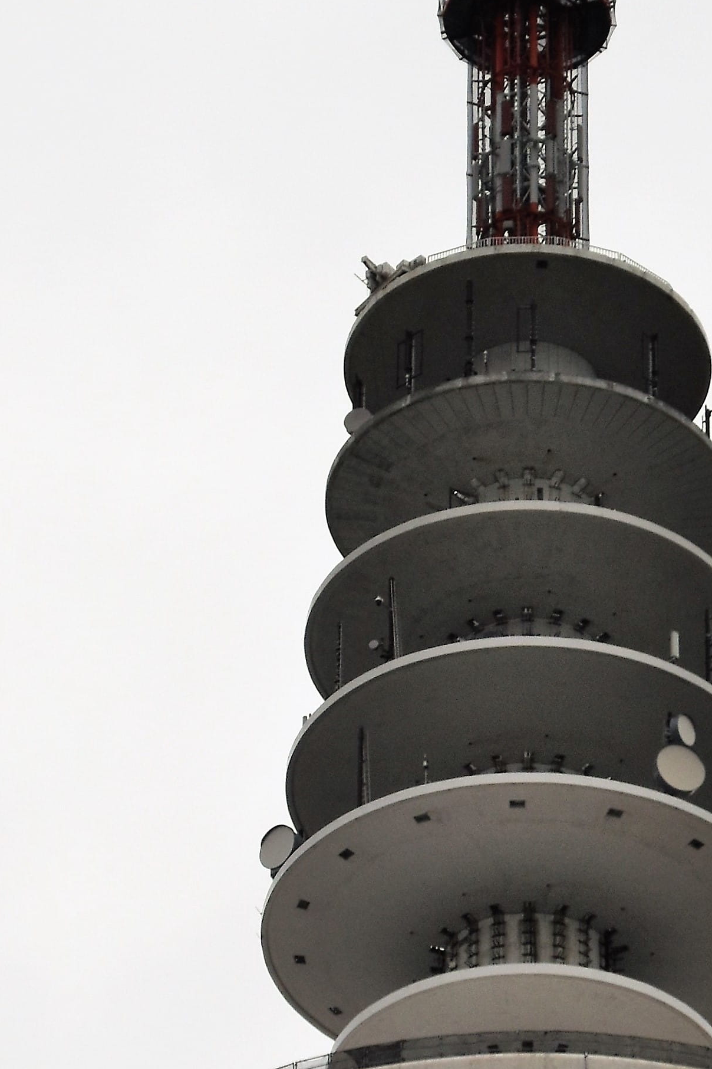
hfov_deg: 5.7
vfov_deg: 8.6
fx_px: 7090
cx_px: 586
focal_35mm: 239
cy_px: 800
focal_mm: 50
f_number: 8
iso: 280
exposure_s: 1/250
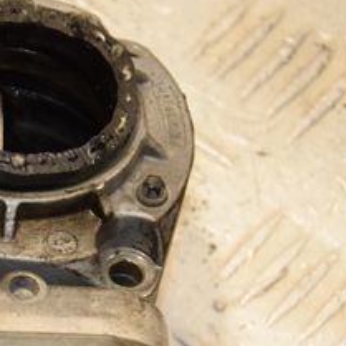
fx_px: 3087
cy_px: 301
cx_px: -134
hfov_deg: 6.4
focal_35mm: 273
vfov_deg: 6.4
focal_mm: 70
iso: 800
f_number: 6.3
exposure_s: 1/200
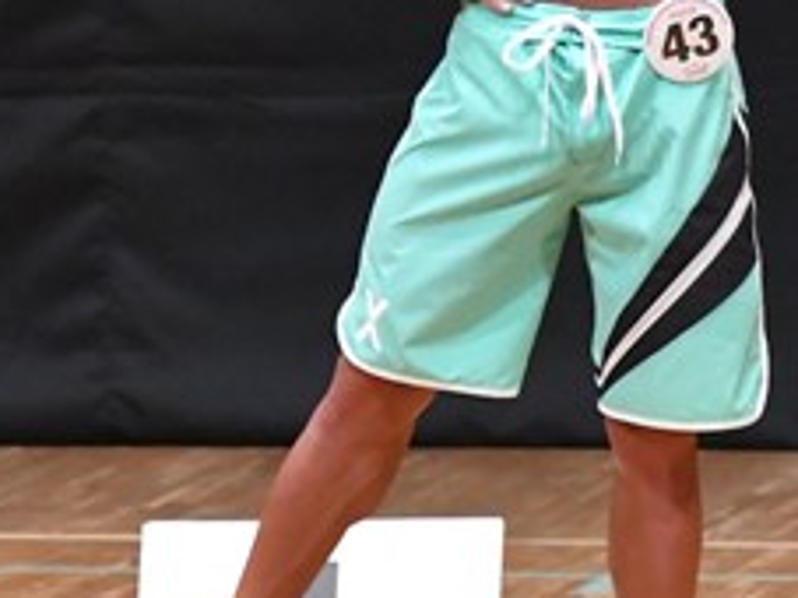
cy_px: 35
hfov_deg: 2.1
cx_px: 135
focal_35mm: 934
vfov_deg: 1.6
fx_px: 21520
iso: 8000
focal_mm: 190
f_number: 5.6
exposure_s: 1/400
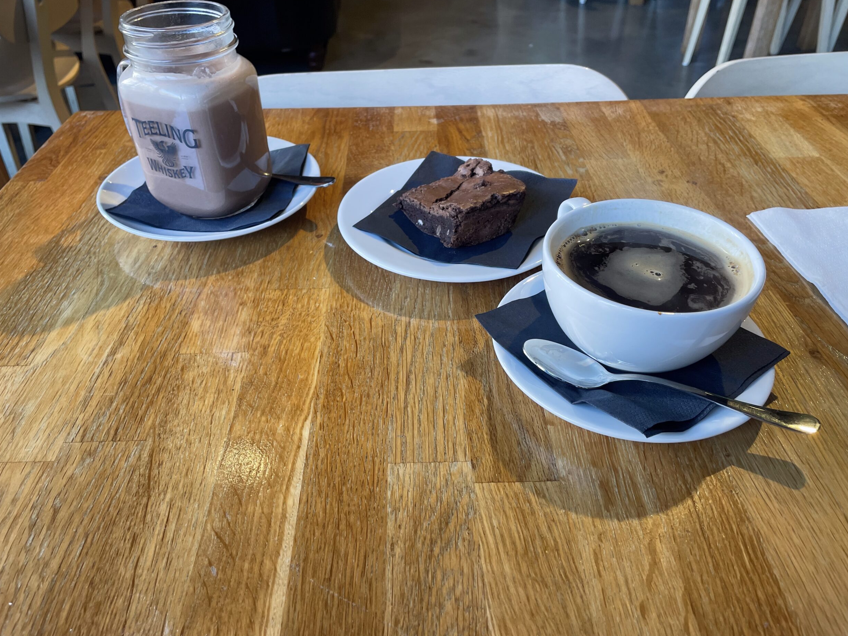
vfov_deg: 51.4
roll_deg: +2.4
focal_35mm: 27
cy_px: 315
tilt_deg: -38.9
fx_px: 661
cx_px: 431
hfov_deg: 65.3
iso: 125
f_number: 1.6
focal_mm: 4.2
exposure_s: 1/100
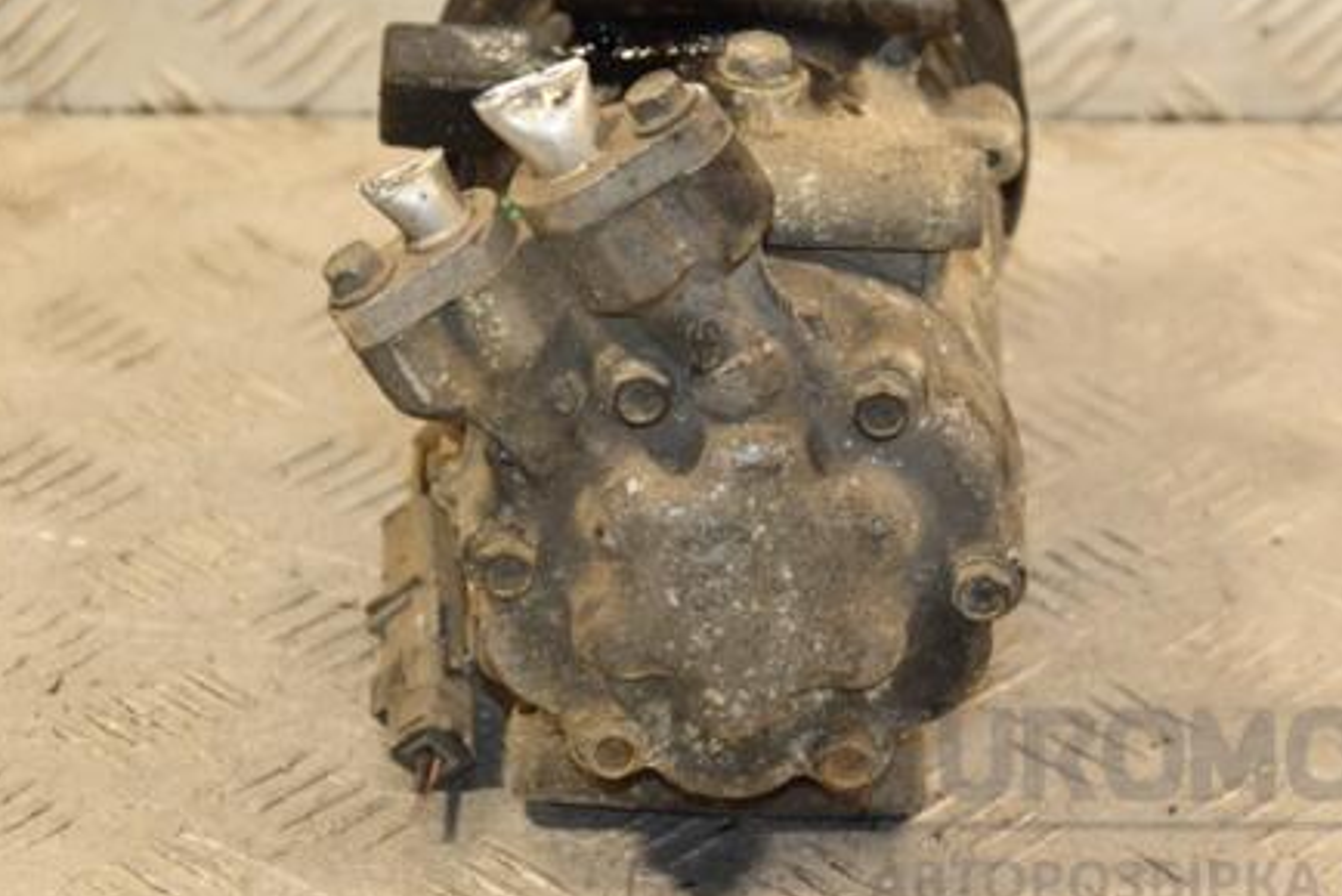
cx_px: 810
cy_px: 343
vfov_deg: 9.5
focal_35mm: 145
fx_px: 5409
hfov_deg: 14.1
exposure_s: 1/125
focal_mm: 70
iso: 800
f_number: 5.3
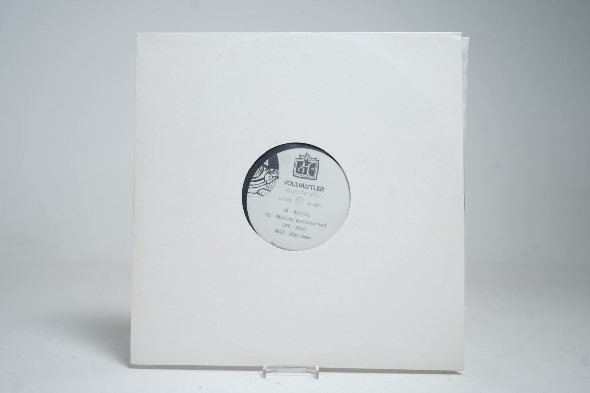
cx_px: 295
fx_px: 557
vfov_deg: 38.9
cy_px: 196
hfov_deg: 55.8
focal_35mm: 34
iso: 64
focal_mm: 34
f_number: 5
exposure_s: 1/8
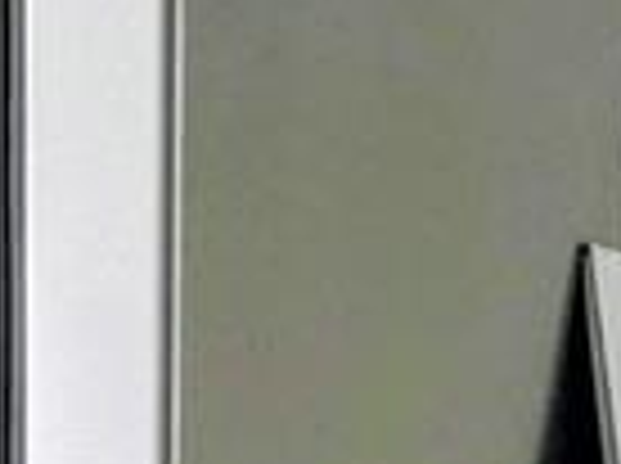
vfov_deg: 7.5
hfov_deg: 11.6
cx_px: 171
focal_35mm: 171
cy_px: 1466
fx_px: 3062
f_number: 1.7
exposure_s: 1/60
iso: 100
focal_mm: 6.3
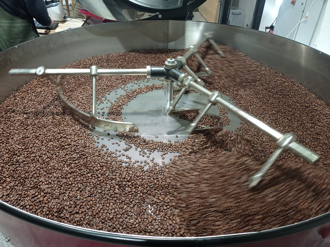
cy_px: 124
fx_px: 267
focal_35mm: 28
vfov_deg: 49.7
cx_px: 165
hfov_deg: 63.5
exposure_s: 1/33.3
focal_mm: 4.7
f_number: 1.79
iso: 285
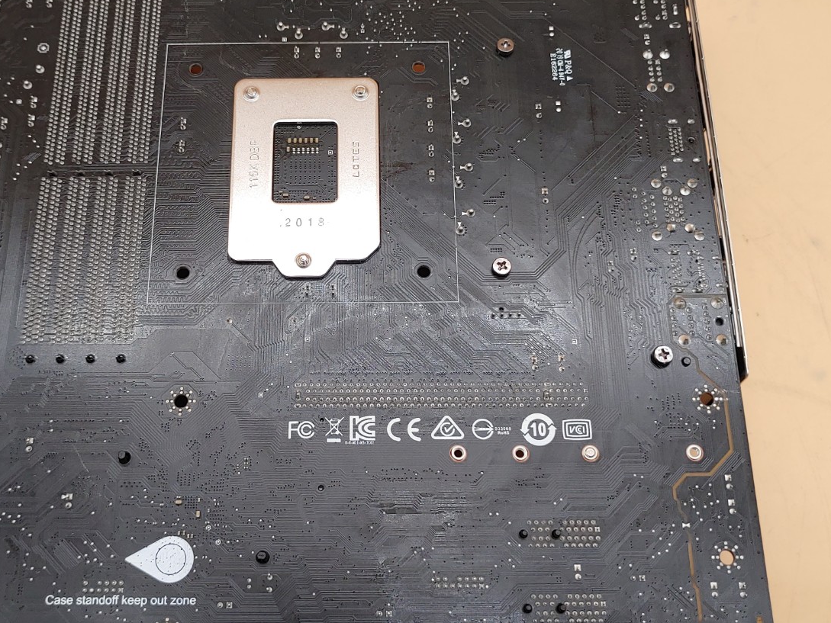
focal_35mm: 41
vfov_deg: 35.1
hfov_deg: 45.6
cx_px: 352
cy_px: 329
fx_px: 984
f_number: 1.8
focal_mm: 4.36
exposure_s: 1/113
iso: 50
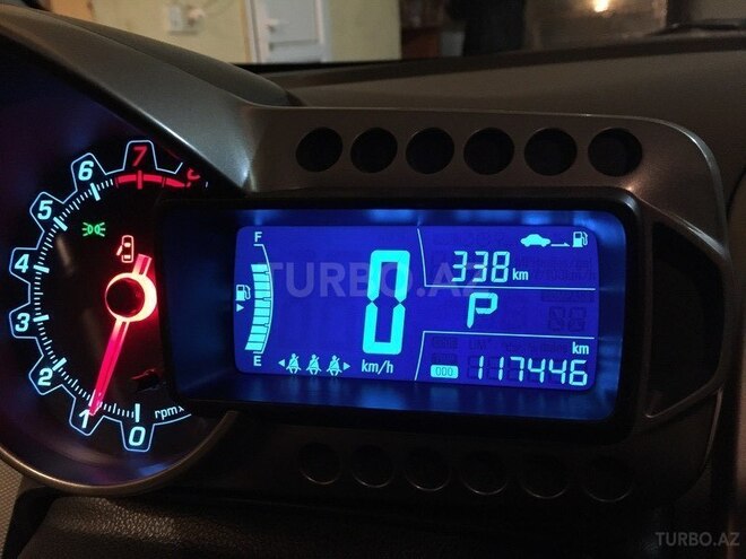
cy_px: 280
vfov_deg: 48.2
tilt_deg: -20.4
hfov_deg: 61.7
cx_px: 373
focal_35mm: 29
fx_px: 625
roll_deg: +3.0
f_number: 2.2
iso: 400
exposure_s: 1/17
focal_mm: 4.15
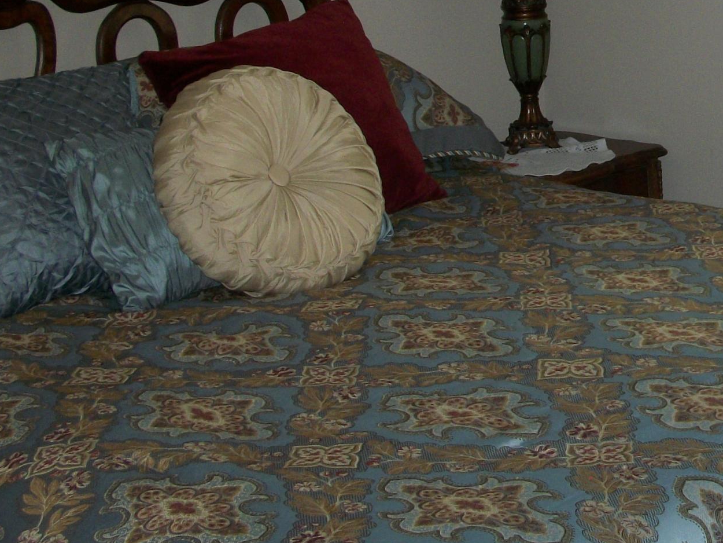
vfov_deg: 17.3
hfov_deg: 21.9
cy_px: 32
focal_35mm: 84
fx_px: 1755
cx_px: 814
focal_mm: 6.3
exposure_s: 1/80
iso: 80
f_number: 3.1
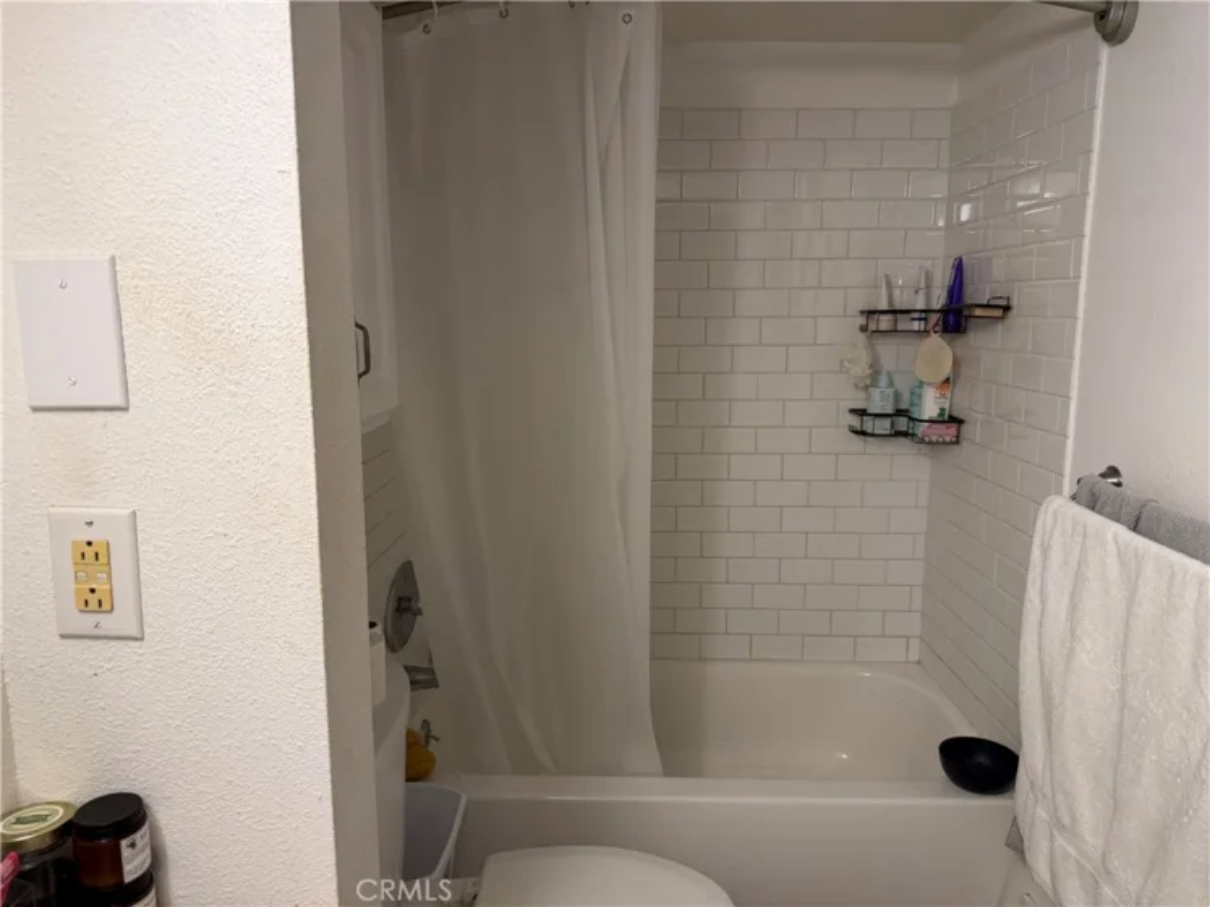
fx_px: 839
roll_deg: -0.2
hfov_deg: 71.6
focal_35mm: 24
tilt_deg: -9.2
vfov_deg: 56.8
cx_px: 605
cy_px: 454
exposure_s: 1/120
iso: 160
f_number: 1.78
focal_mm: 6.76
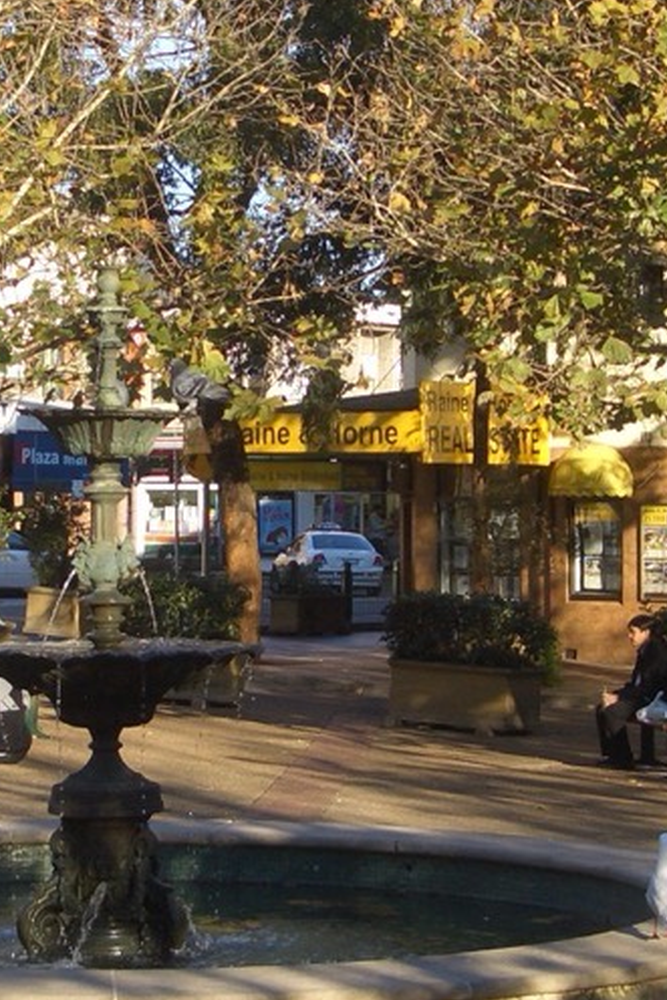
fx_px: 3138
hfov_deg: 12.1
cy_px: 447
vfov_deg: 18.1
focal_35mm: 113
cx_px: 238
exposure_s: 1/320
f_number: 3.1
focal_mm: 8.2
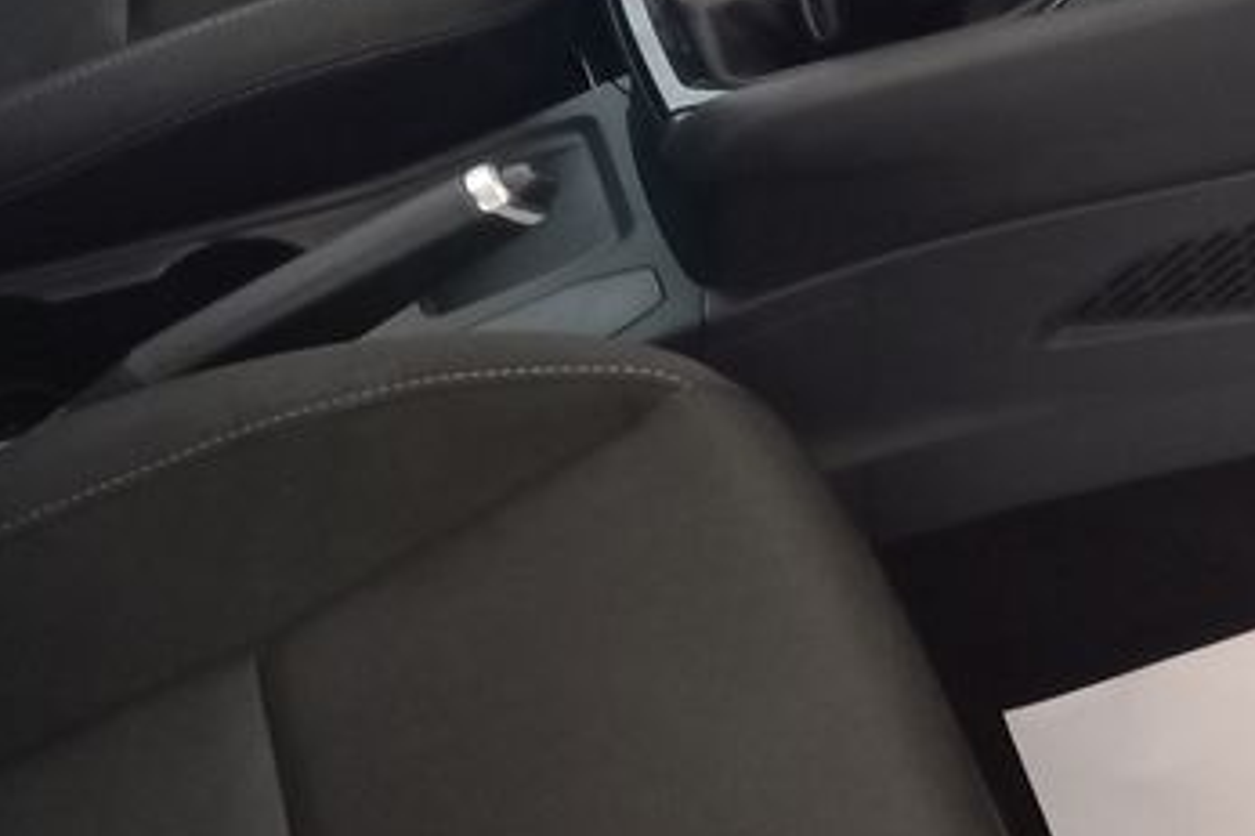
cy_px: -199
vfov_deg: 17.2
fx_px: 2613
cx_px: 694
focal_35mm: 75
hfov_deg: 27.0
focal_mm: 4.6
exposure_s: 1/15
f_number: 2
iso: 640
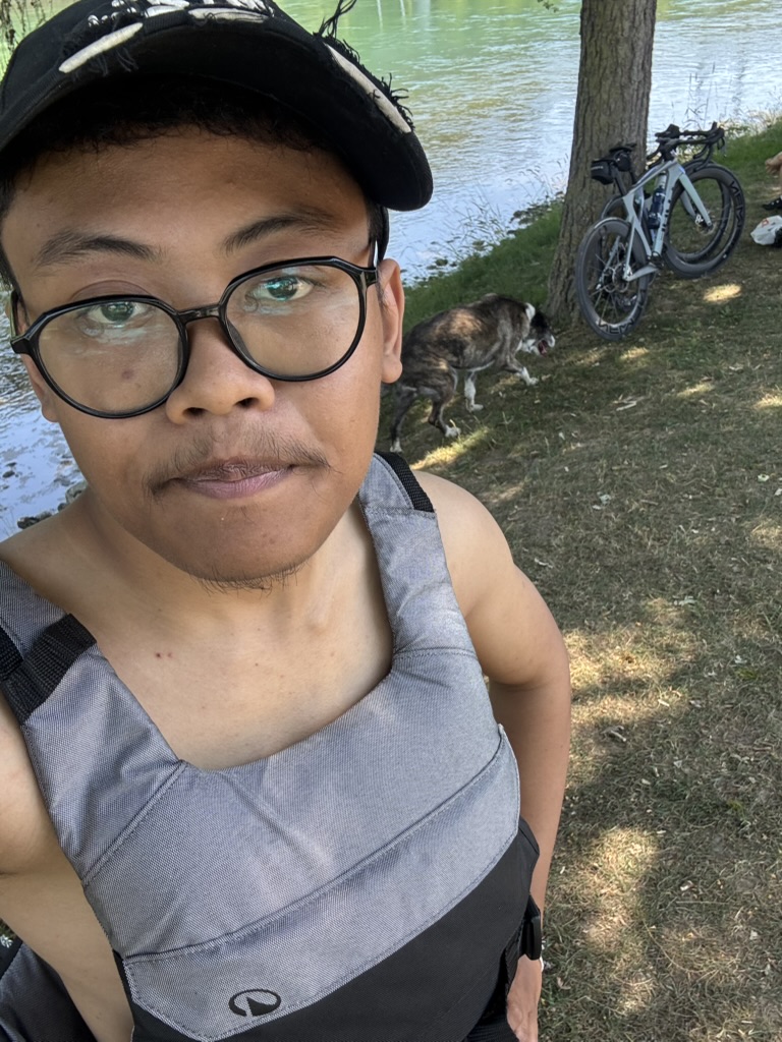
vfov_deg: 60.0
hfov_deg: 46.8
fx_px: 904
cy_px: 521
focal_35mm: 30
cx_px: 391
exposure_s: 1/122
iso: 40
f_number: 1.9
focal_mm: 2.69
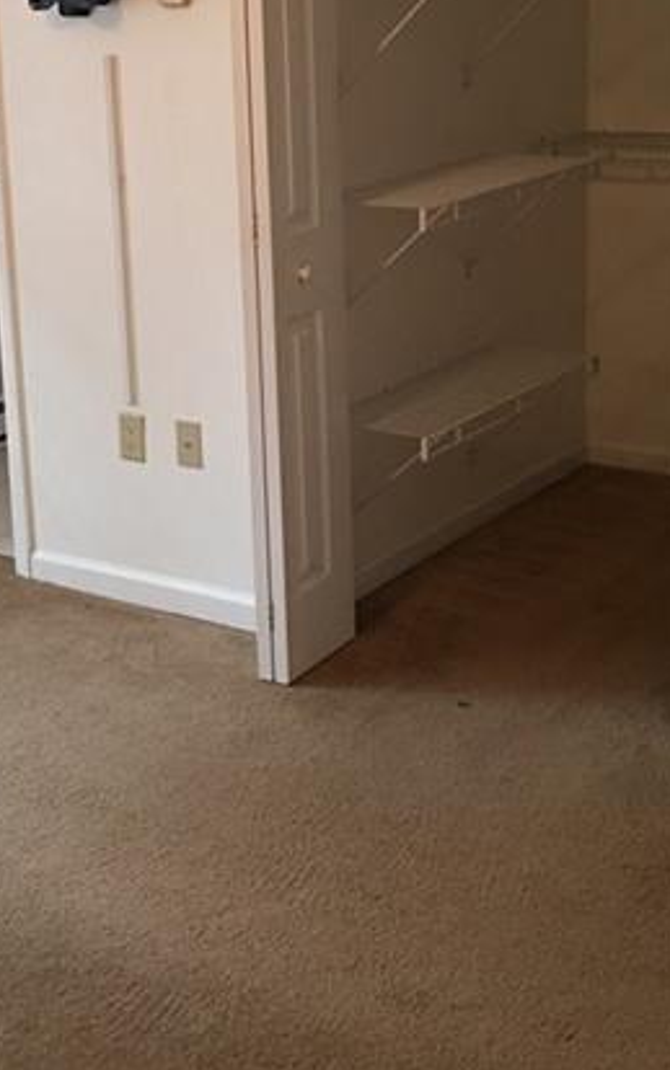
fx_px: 1664
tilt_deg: -12.3
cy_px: 351
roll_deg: +3.2
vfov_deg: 35.3
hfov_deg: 22.5
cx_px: 147
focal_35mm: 57
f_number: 2.2
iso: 50
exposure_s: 1/4
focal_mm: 4.15
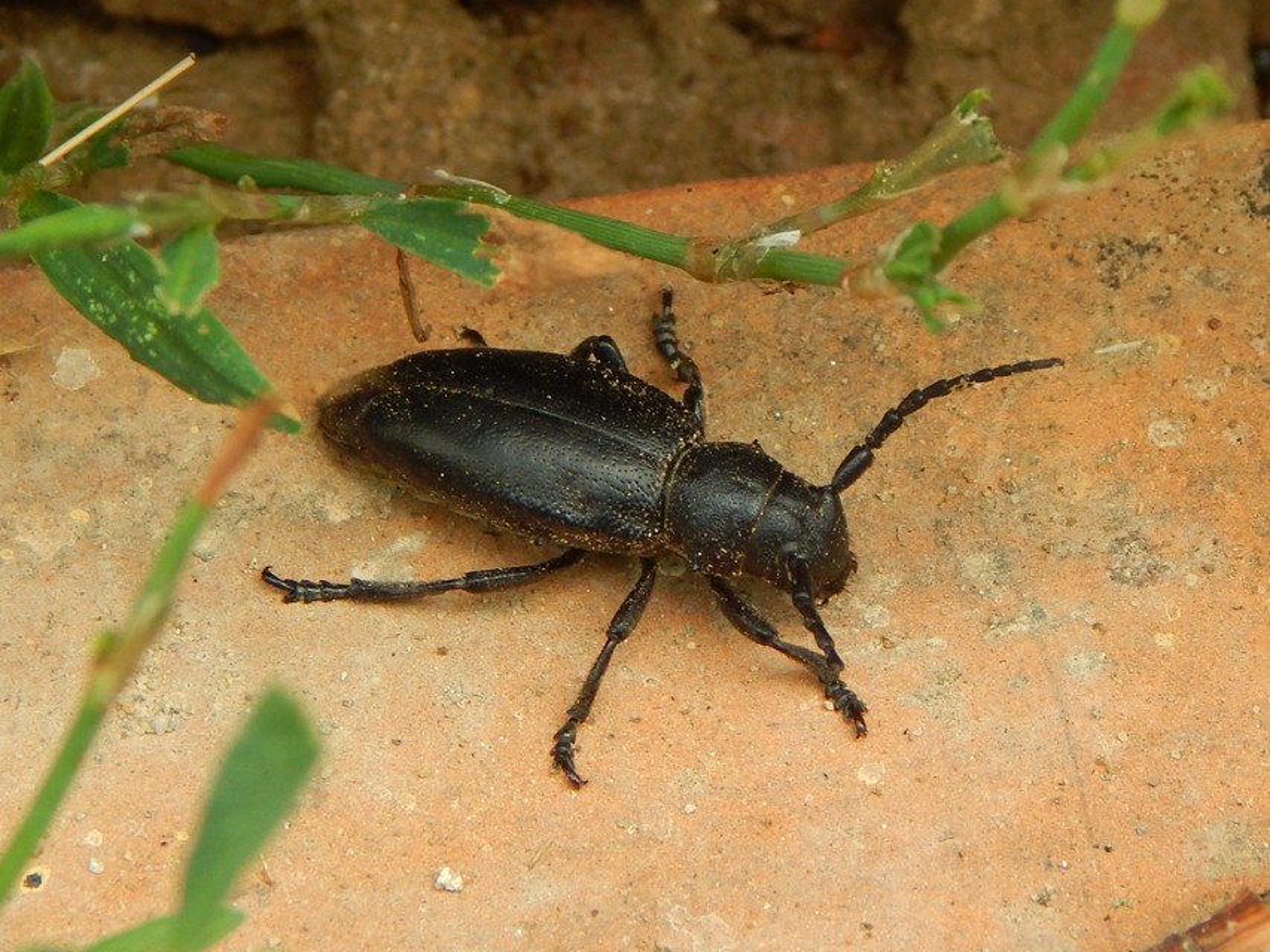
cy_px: 476
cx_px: 635
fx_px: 3119
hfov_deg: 23.0
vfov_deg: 17.4
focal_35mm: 85
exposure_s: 1/30
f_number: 4.3
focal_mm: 15.3
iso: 140
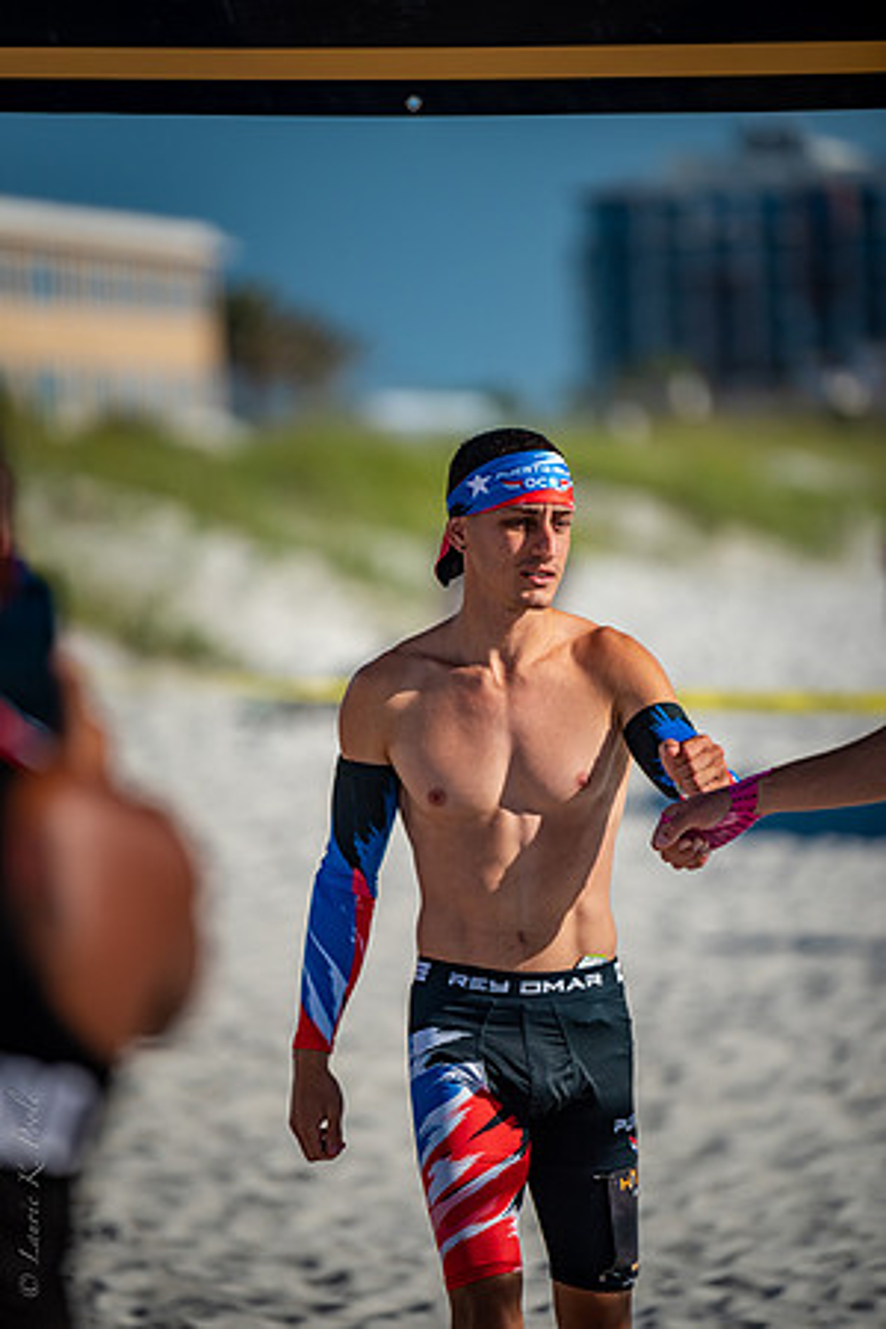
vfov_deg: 10.3
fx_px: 7383
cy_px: 664
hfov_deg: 6.9
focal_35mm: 200
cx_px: 443
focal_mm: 200
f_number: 2.8
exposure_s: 1/4000
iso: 320
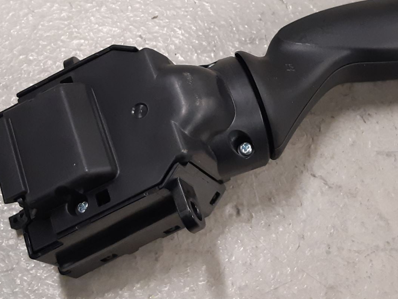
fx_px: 575
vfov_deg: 28.8
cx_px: 260
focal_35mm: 50
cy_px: 82
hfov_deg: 37.8
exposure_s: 1/50
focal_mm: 3.93
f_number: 1.7
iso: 200
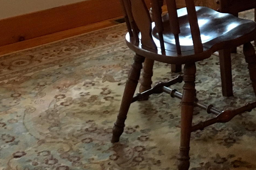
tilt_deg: -4.3
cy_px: -131
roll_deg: +0.5
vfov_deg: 13.0
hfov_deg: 20.3
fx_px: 682
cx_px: 280
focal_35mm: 96
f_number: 2.2
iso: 200
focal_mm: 4.15
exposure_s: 1/30
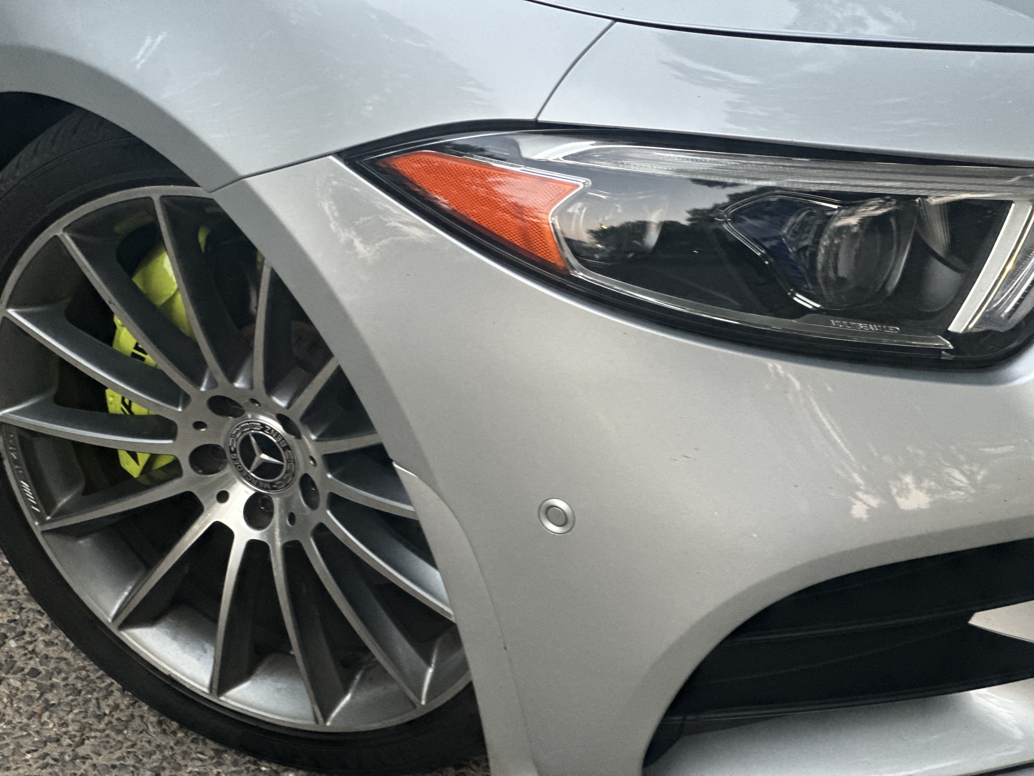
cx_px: 517
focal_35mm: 77
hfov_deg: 25.3
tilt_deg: -25.5
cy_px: 388
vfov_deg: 19.1
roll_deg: +10.0
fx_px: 2300
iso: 500
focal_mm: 9
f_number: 2.8
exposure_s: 1/21
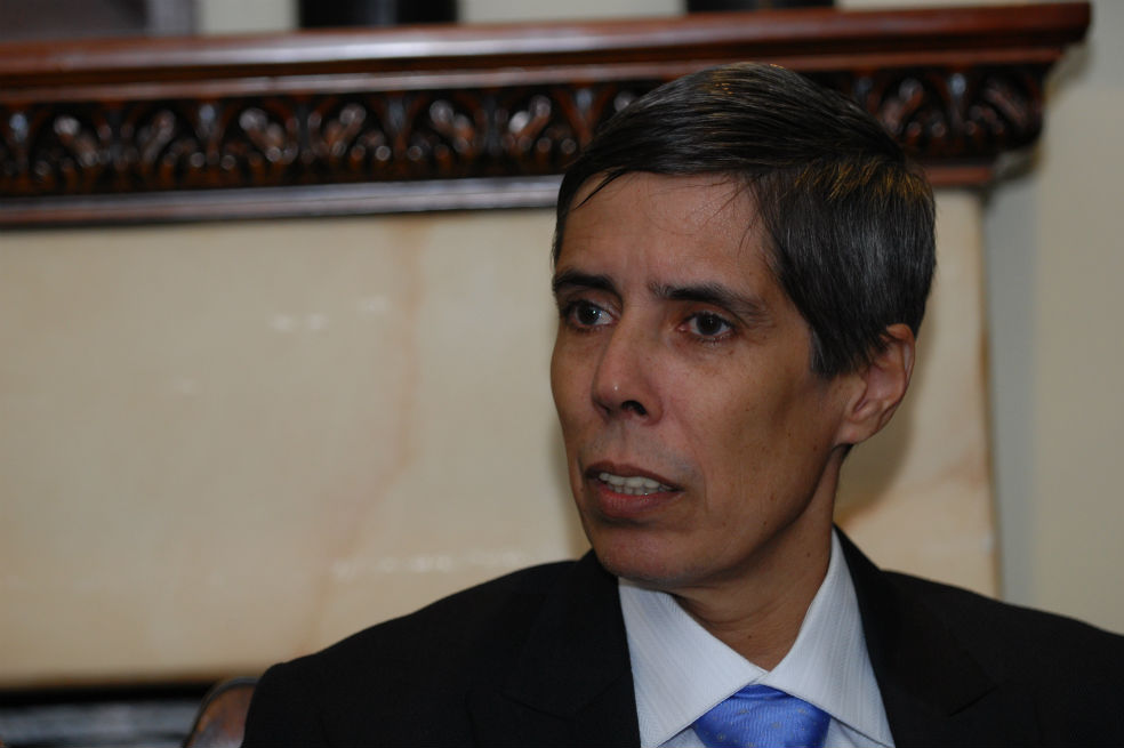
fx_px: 5617
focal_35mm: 180
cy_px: 374
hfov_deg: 11.4
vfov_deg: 7.6
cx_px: 562
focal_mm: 120
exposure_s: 1/200
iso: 500
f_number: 3.5
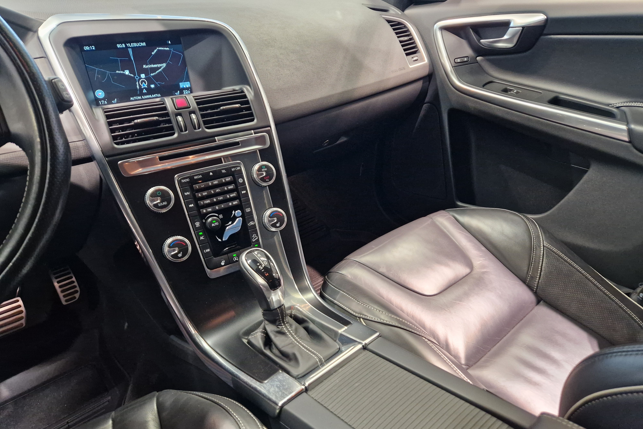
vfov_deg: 53.1
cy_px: 211
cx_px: 321
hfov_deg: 73.7
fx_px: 429
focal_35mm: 24
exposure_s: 1/100
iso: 500
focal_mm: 5.4
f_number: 1.8
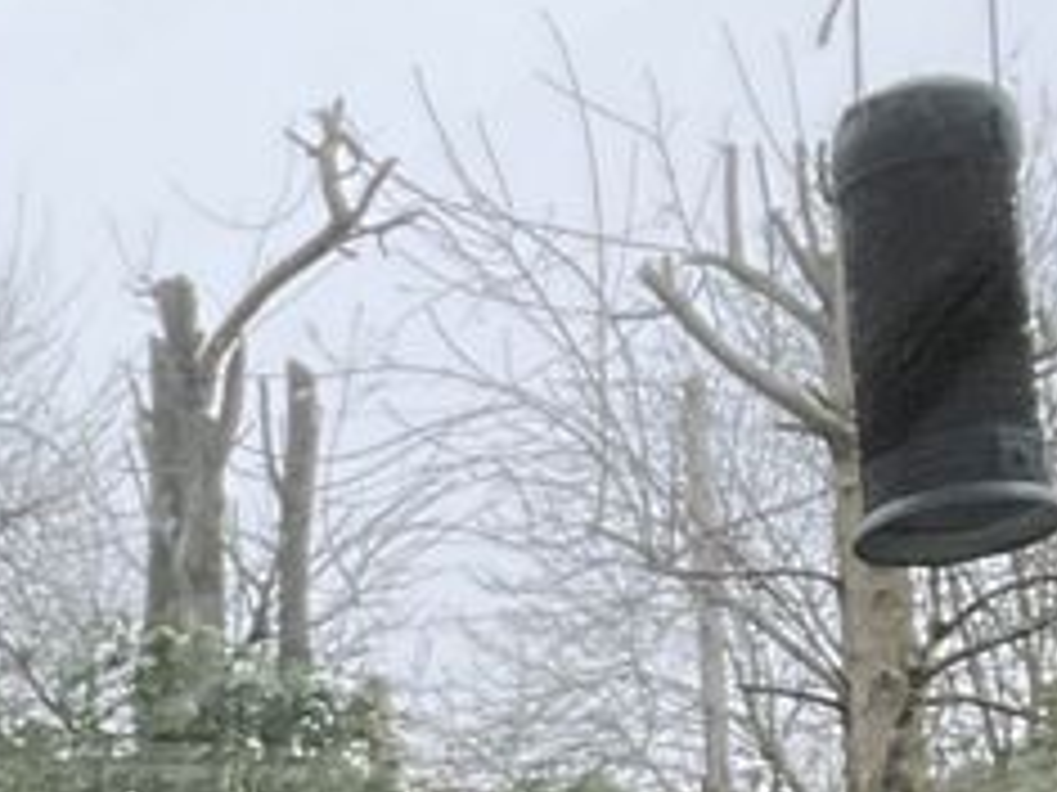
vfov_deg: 8.9
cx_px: -1790
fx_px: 4822
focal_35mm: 158
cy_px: 1526
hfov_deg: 10.2
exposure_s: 1/120
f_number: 1.8
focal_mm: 3
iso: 40
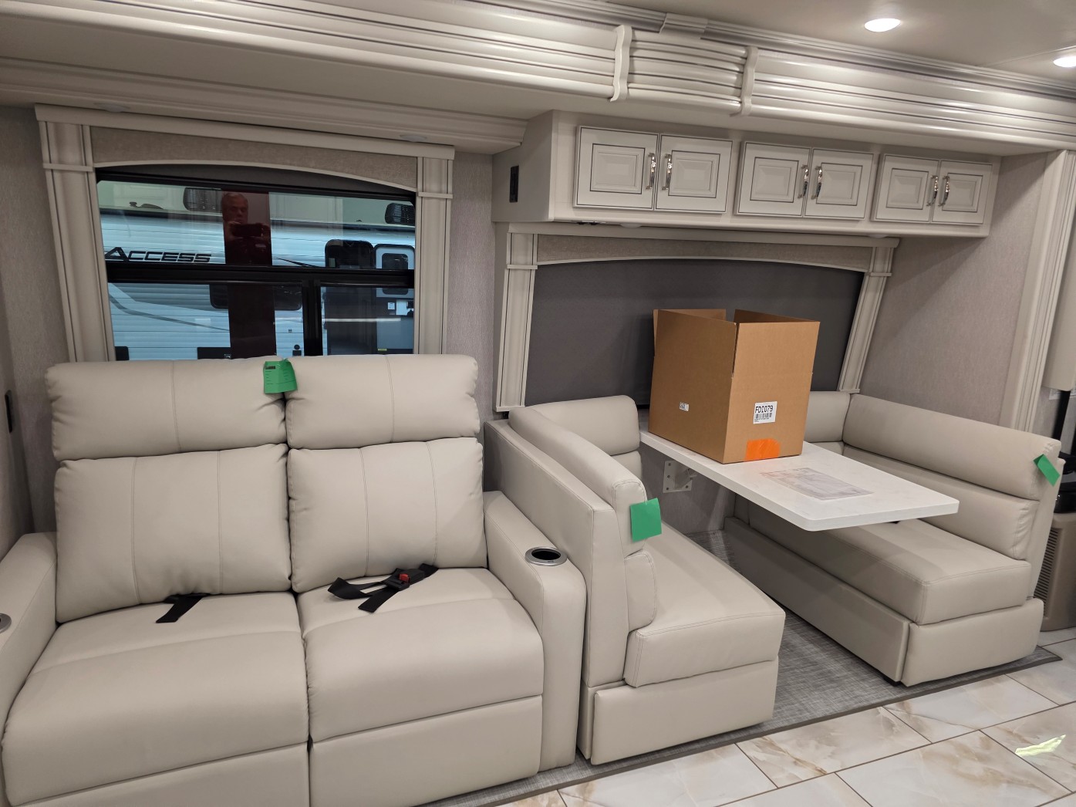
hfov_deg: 73.9
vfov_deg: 58.9
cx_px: 538
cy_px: 404
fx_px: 715
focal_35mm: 23
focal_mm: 6.3
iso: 400
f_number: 1.7
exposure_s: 1/120
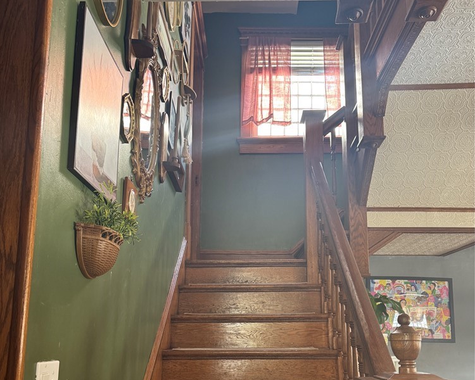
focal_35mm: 32
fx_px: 450
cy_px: 261
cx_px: 232
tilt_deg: +9.1
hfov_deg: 55.7
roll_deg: -1.5
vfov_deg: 44.9
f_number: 1.78
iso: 320
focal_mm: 6.76
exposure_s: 1/60
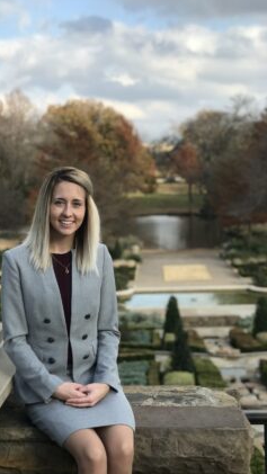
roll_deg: +2.3
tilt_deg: -6.5
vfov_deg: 33.3
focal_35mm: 63
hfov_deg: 19.1
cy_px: 237
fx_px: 792
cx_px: 88
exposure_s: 1/447
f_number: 2.8
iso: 20
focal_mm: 6.6
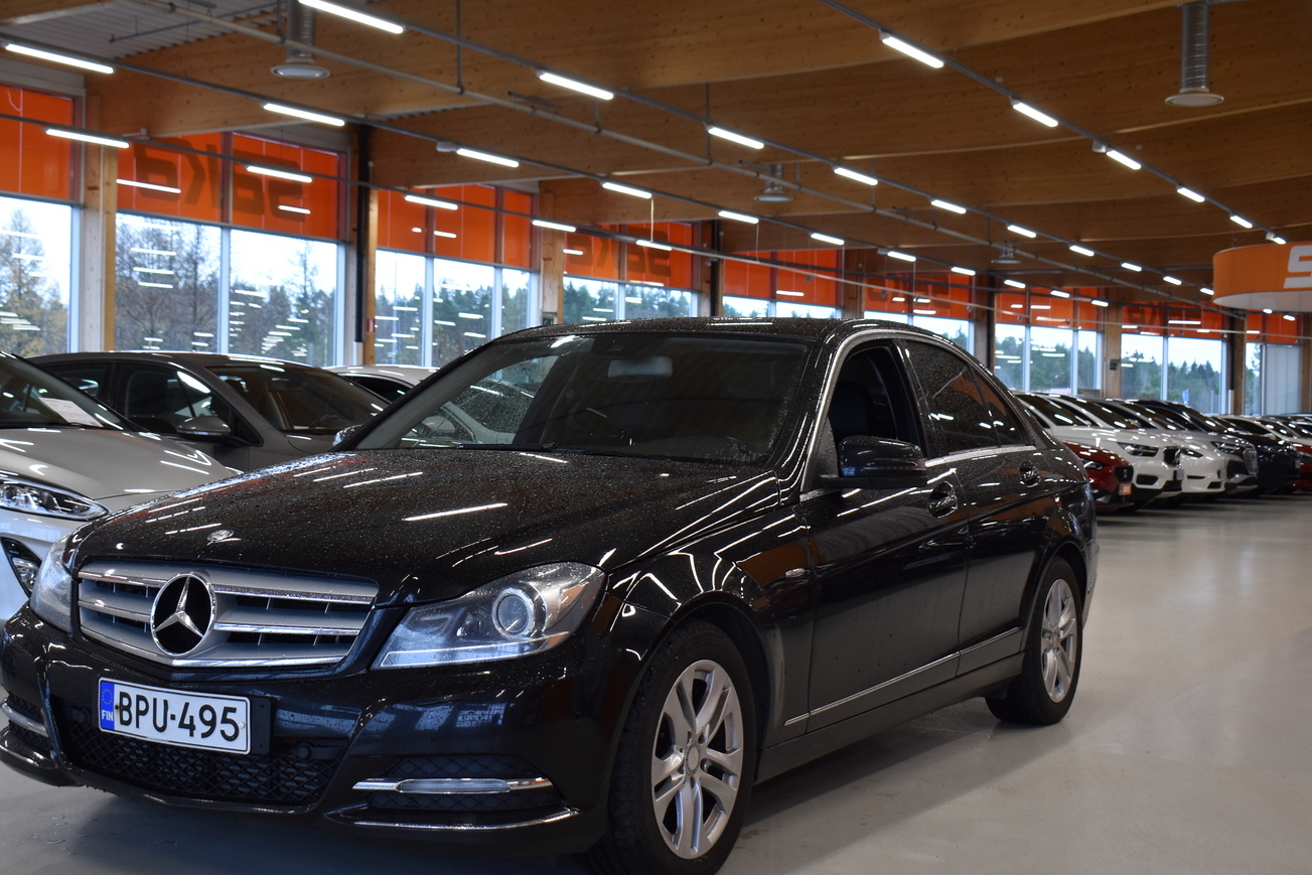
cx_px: 551
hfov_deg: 42.1
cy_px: 481
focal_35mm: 47
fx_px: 1699
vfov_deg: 28.9
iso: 400
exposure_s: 1/90
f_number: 4.8
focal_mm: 25
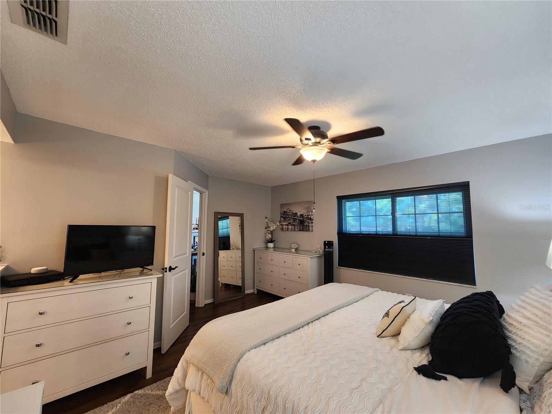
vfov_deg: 89.9
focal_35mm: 13
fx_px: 207
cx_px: 276
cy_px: 207
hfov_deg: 106.2
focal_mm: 2.2
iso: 250
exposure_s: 1/60
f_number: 2.2
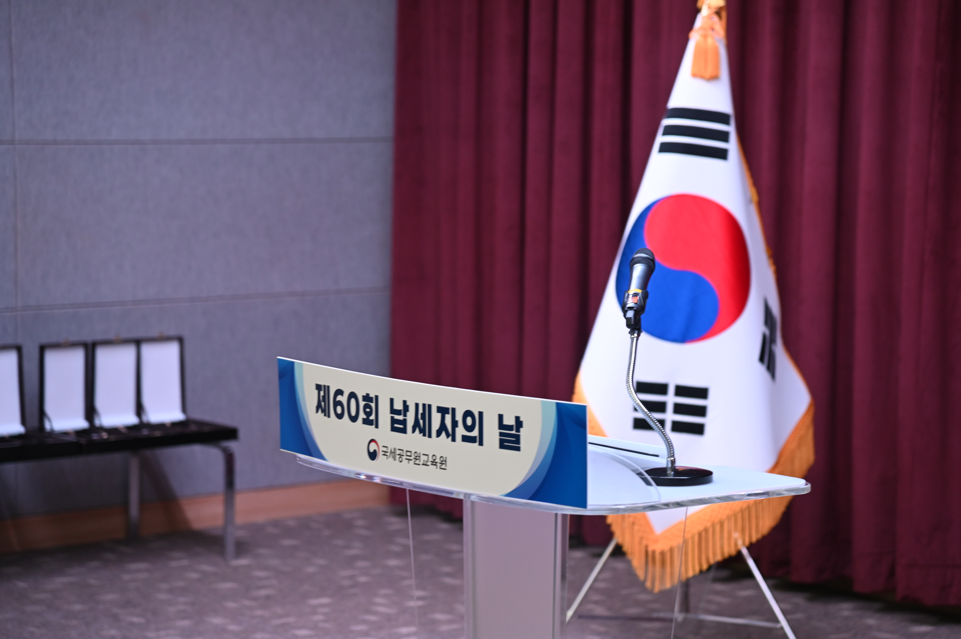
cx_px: 480
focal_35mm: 120
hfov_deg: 17.1
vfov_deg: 11.4
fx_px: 3201
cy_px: 320
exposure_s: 1/125
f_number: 4
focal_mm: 120
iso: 1400
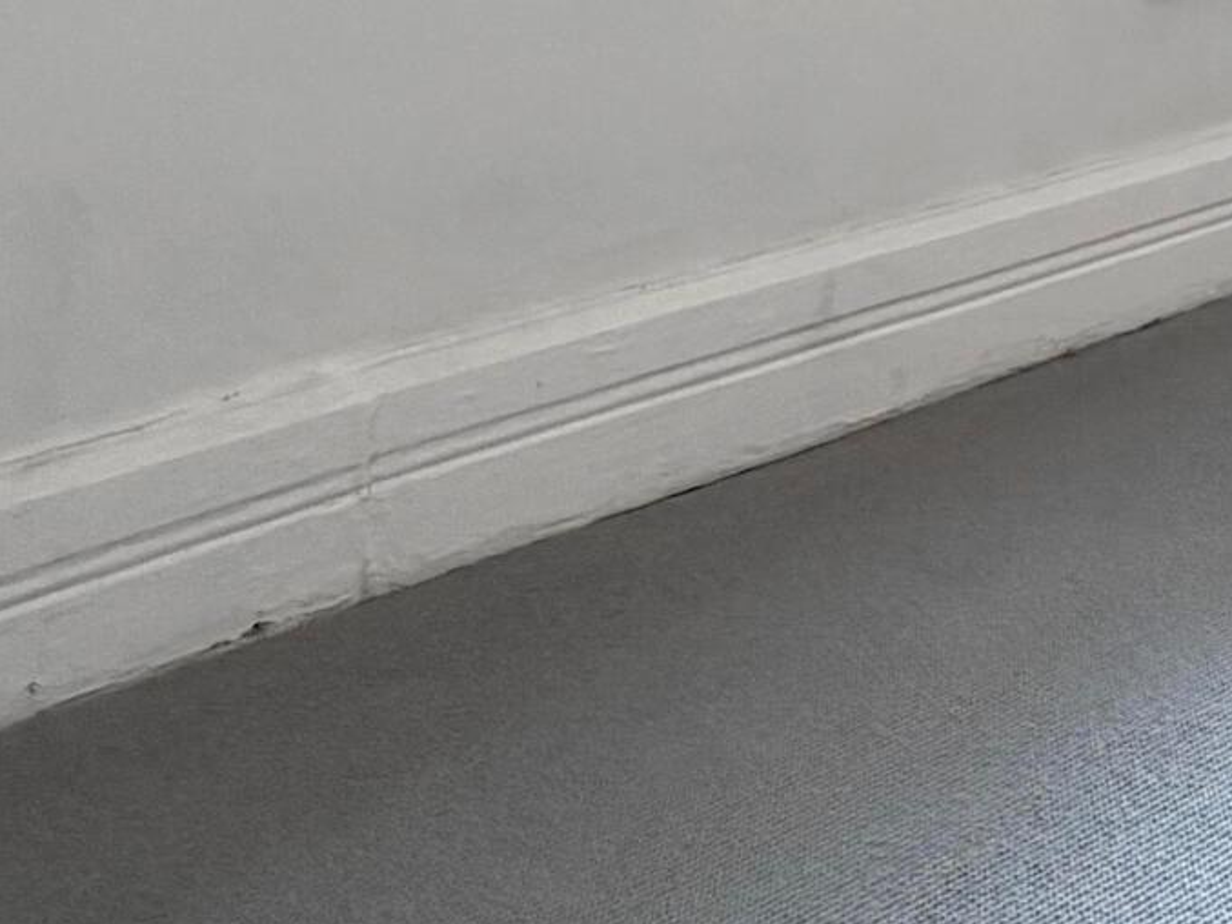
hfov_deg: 25.3
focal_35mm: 62
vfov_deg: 20.2
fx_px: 2207
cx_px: 1738
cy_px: -486
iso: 320
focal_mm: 2.22
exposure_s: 1/67
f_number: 2.2
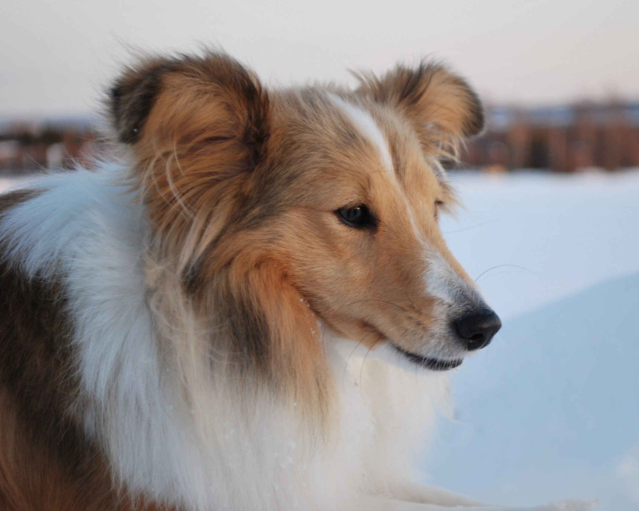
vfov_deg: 16.4
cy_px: 253
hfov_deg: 20.4
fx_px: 1769
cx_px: 384
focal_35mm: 94
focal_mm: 55
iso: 360
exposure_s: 1/125
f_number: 5.6
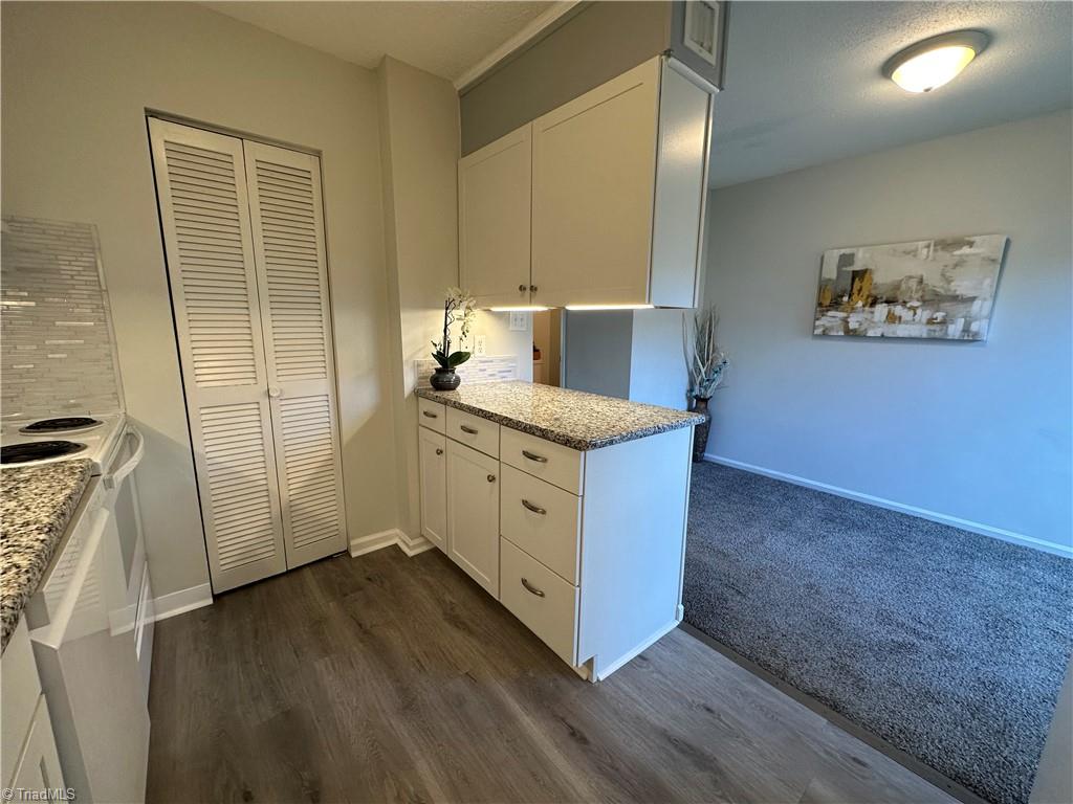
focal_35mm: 14
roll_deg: +0.0
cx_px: 536
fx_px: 434
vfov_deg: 85.7
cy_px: 402
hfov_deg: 102.1
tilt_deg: -10.4
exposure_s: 1/120
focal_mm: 2.22
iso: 160
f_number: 2.2
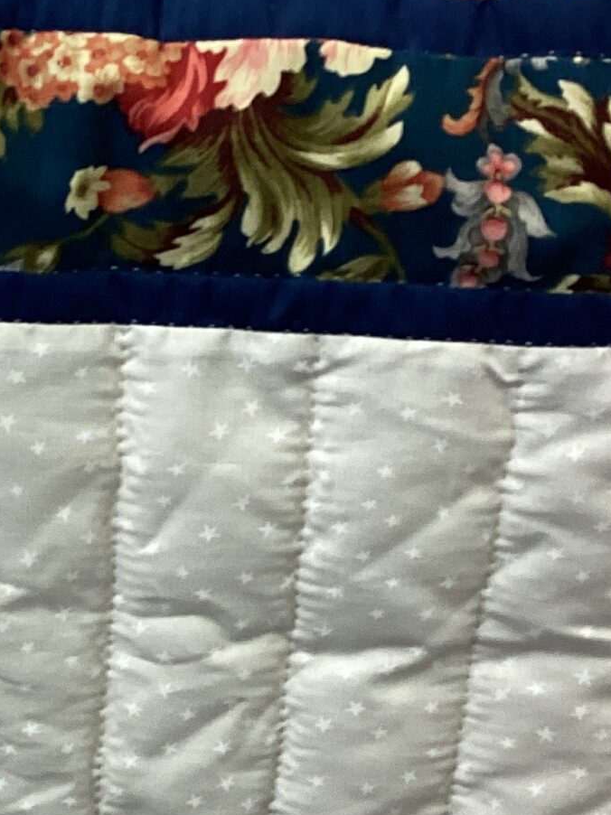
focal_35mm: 88
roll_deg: -1.7
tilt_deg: -34.7
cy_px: 510
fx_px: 2072
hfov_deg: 16.5
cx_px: 12
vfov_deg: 22.2
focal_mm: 3.3
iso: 100
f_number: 2.4
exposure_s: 1/50
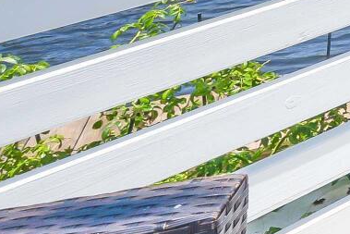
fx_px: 924
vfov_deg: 11.6
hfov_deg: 11.0
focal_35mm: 95
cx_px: 1095
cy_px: -344
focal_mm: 12
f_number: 10
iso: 100
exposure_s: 1/160
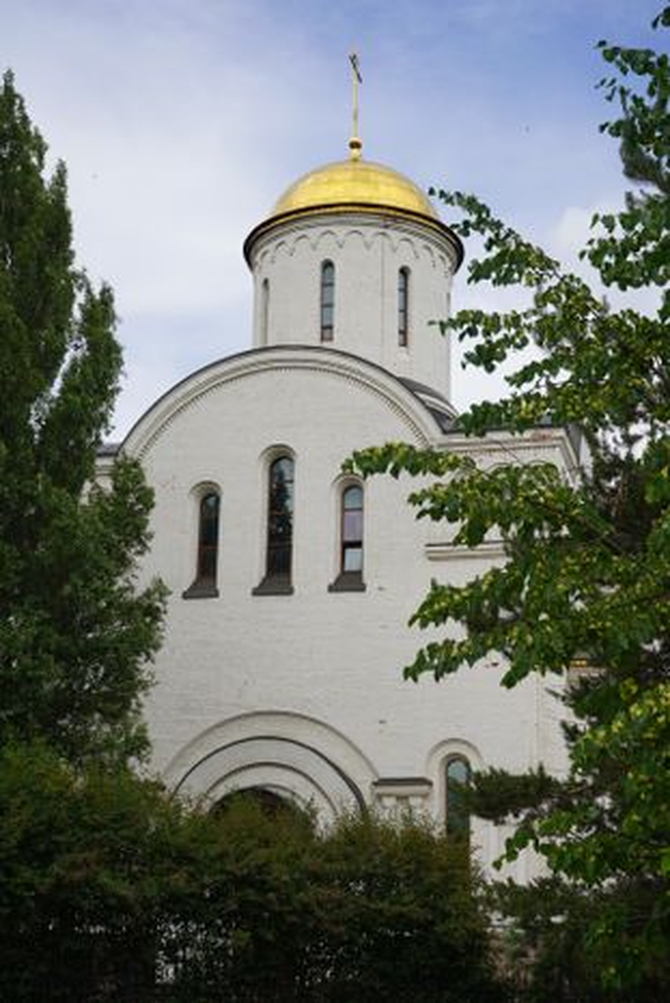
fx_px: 1534
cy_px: 502
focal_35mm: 55
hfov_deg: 24.6
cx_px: 335
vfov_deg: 36.2
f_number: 11
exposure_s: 1/125
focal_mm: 55
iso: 100
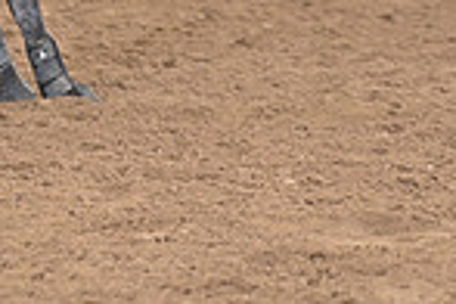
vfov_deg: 1.7
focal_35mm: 789
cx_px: 78
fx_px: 9993
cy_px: -293
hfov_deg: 2.6
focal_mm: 200
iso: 2500
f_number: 3.2
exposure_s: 1/250
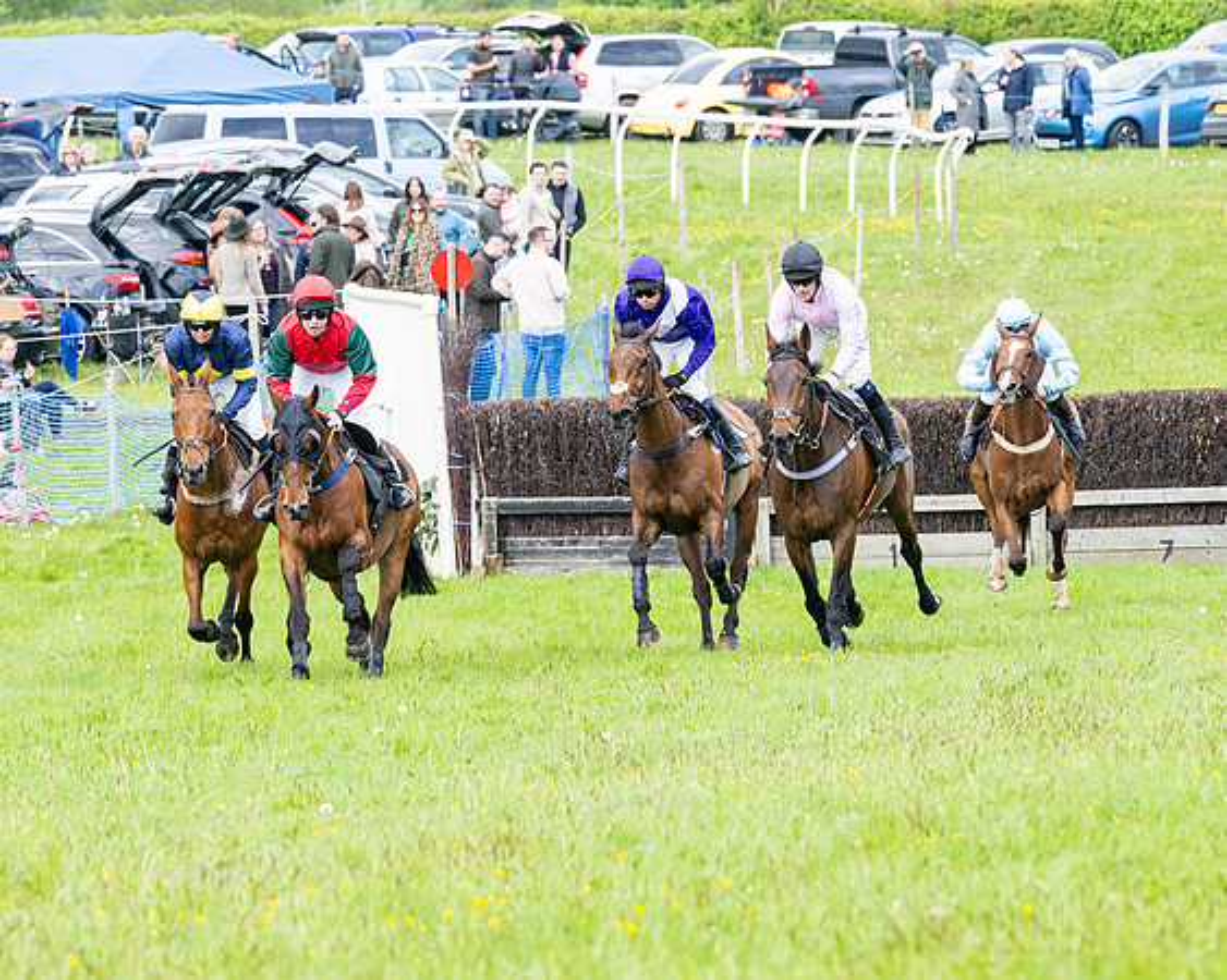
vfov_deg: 3.7
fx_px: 15007
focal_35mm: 413
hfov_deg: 4.7
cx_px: 326
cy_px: 440
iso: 400
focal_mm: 200
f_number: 6.3
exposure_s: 1/500
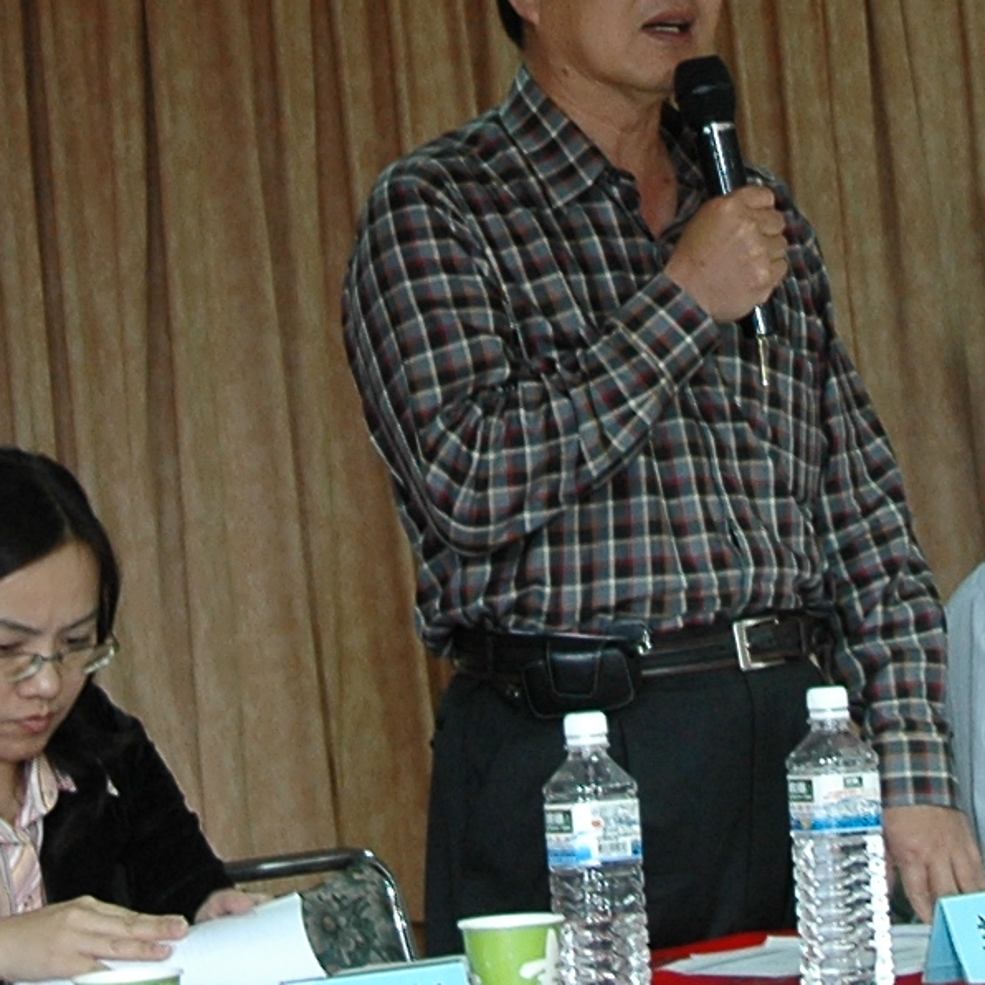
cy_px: -152
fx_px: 5376
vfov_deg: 10.3
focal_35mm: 167
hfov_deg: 10.5
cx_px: 491
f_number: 4
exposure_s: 1/30
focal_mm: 26
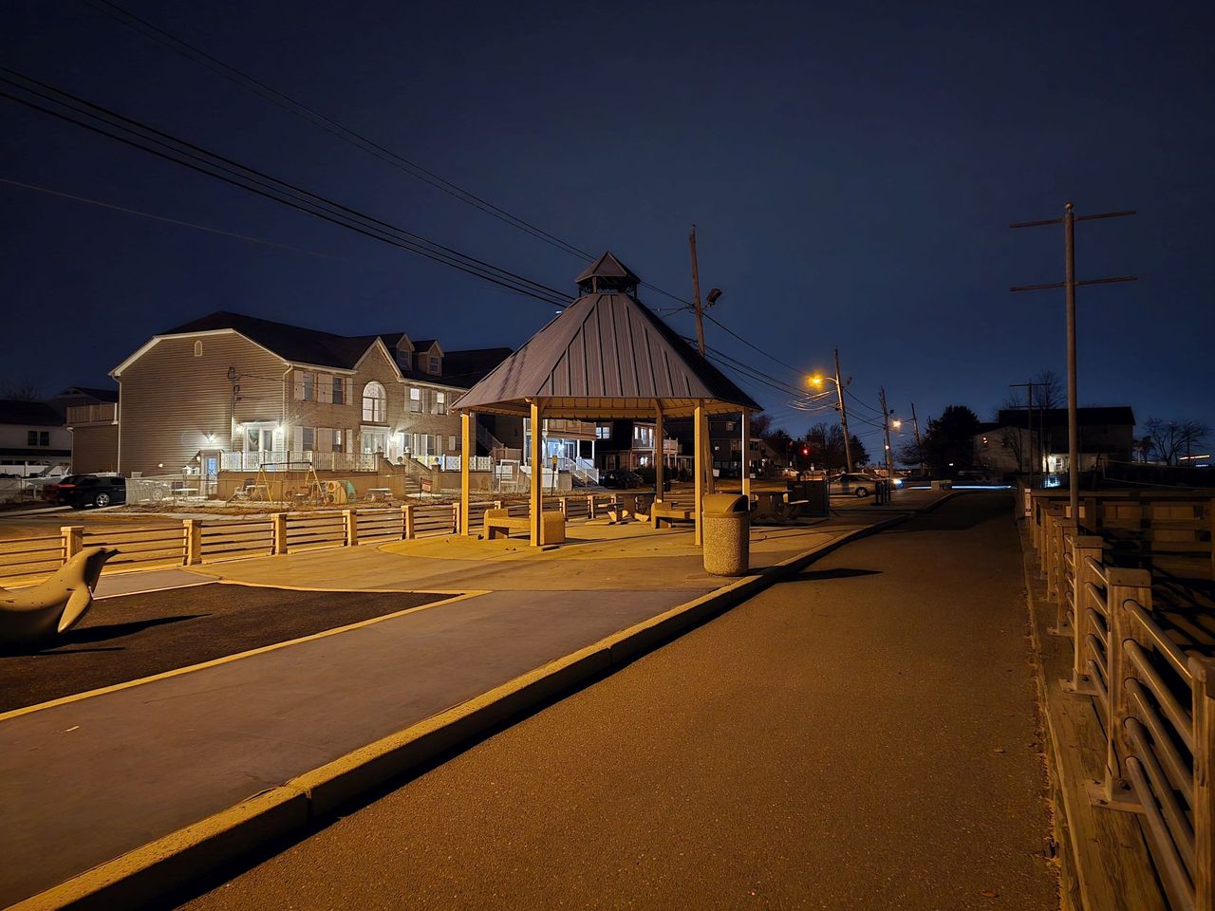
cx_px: 608
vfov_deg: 58.9
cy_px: 456
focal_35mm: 23
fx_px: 807
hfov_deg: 73.9
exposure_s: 1/15
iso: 2500
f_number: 1.7
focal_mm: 6.3
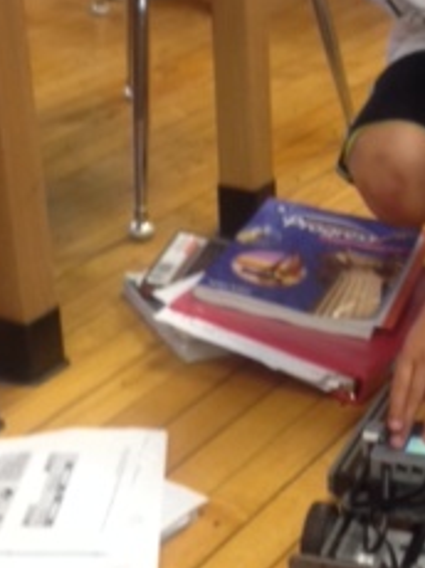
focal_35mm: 92
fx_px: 1509
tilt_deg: -20.0
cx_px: 316
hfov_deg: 16.0
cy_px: 267
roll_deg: +0.1
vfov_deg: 21.3
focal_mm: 4.12
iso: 100
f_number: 2.4
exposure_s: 1/20
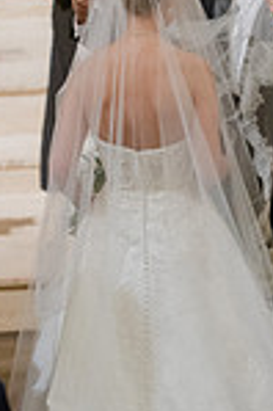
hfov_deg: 2.5
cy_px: 210
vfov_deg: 3.8
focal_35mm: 544
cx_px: 243
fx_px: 6202
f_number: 2.8
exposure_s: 1/160
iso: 4000
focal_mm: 180
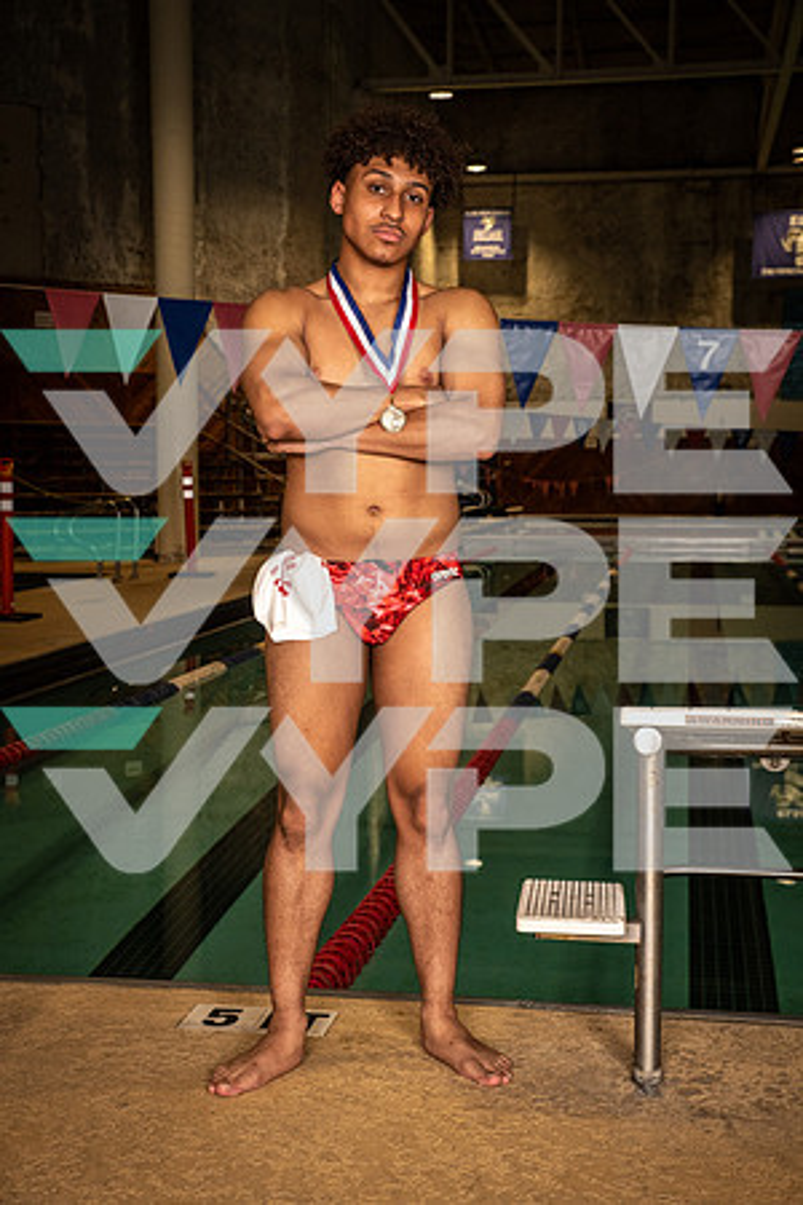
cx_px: 402
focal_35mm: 50
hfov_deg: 27.0
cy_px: 602
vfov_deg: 39.6
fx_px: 1673
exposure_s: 1/400
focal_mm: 50
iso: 1000
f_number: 6.3
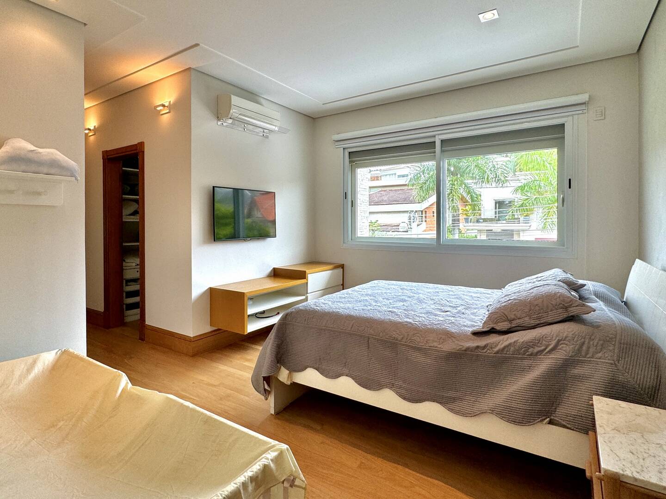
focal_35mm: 14
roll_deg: +0.8
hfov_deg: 102.1
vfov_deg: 85.7
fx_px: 269
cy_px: 250
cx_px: 333
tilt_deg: -4.0
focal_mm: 2.22
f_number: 2.2
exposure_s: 1/120
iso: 80
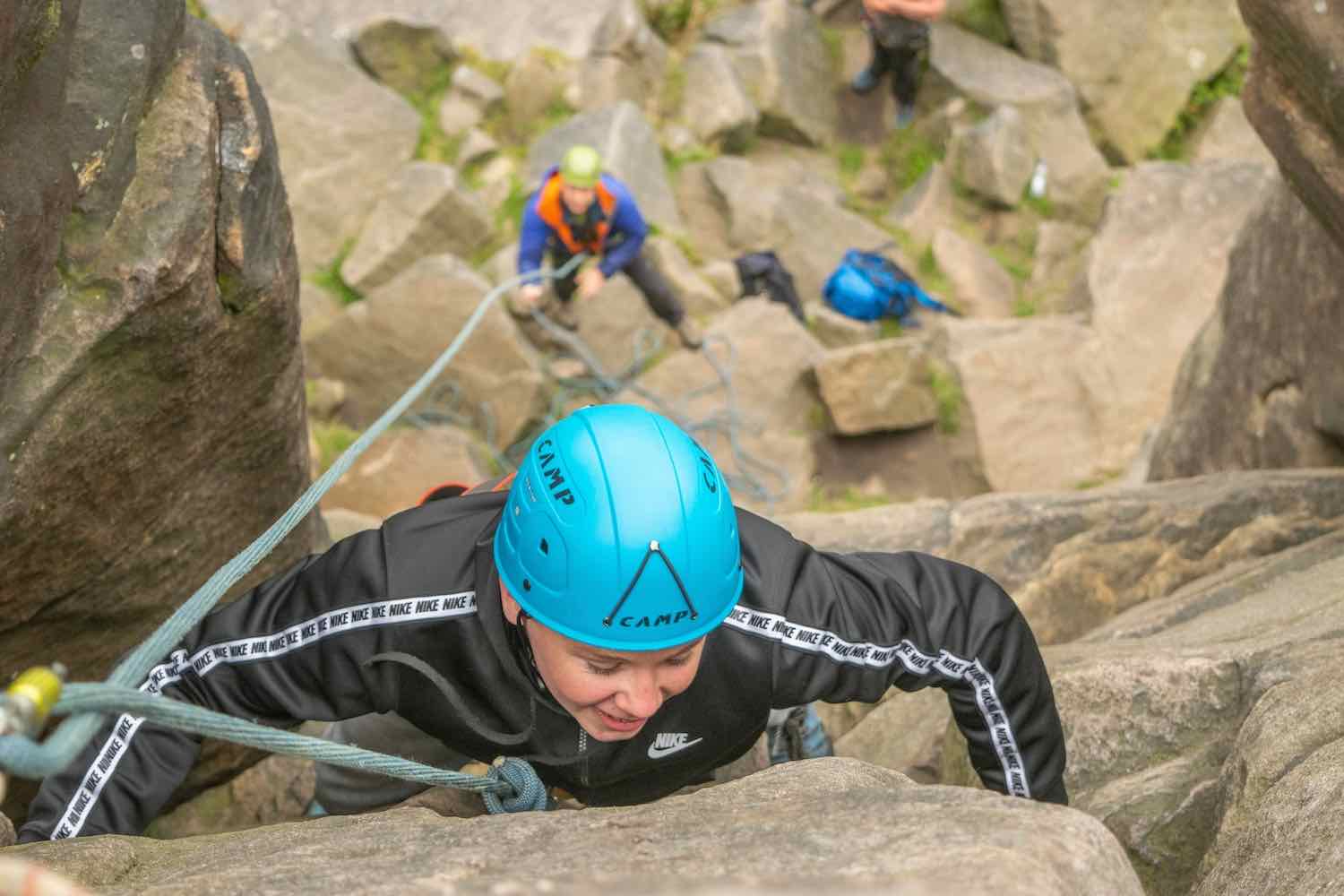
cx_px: 672
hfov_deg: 28.1
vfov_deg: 18.9
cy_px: 448
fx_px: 2688
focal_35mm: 72
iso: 800
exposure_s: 1/400
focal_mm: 48
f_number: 5.3
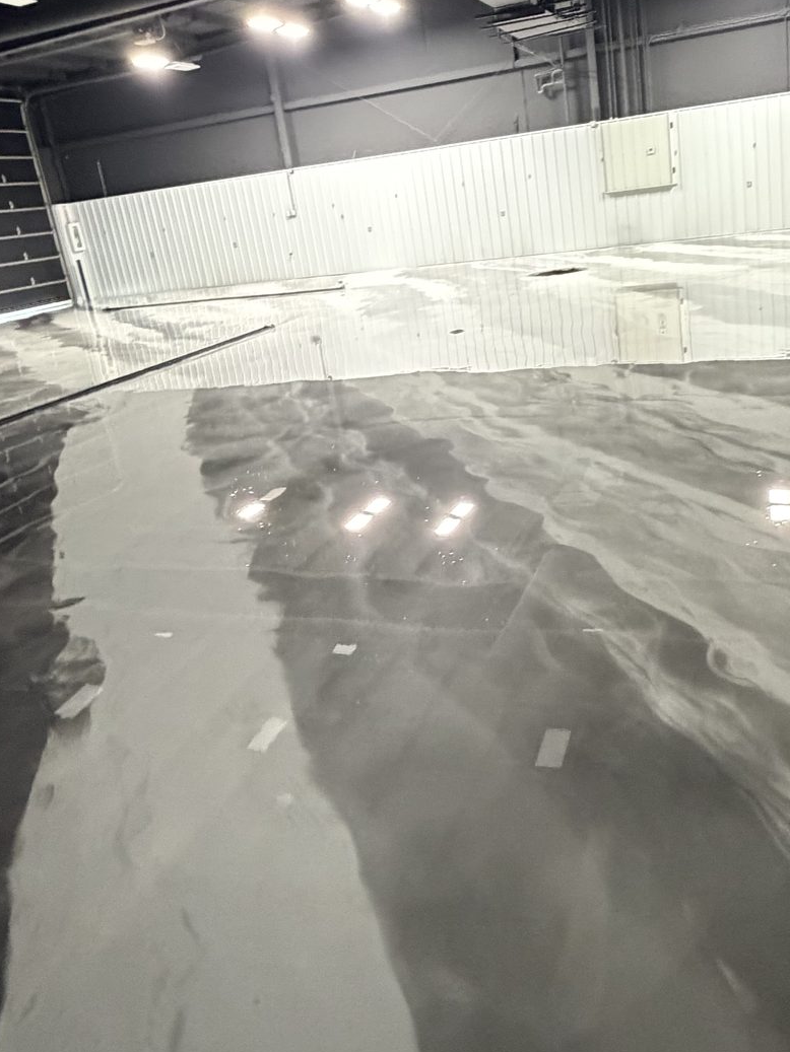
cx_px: 479
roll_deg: +6.9
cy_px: 433
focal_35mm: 27
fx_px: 821
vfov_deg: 64.8
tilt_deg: -17.8
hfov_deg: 51.0
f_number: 2.2
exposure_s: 1/60
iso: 1000
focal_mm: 2.22
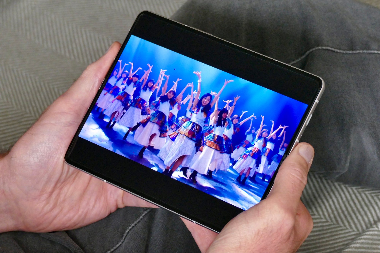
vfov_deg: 10.2
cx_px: 190
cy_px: 126
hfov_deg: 15.2
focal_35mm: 135
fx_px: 1425
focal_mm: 49.07
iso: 1600
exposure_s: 1/60
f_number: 4.5
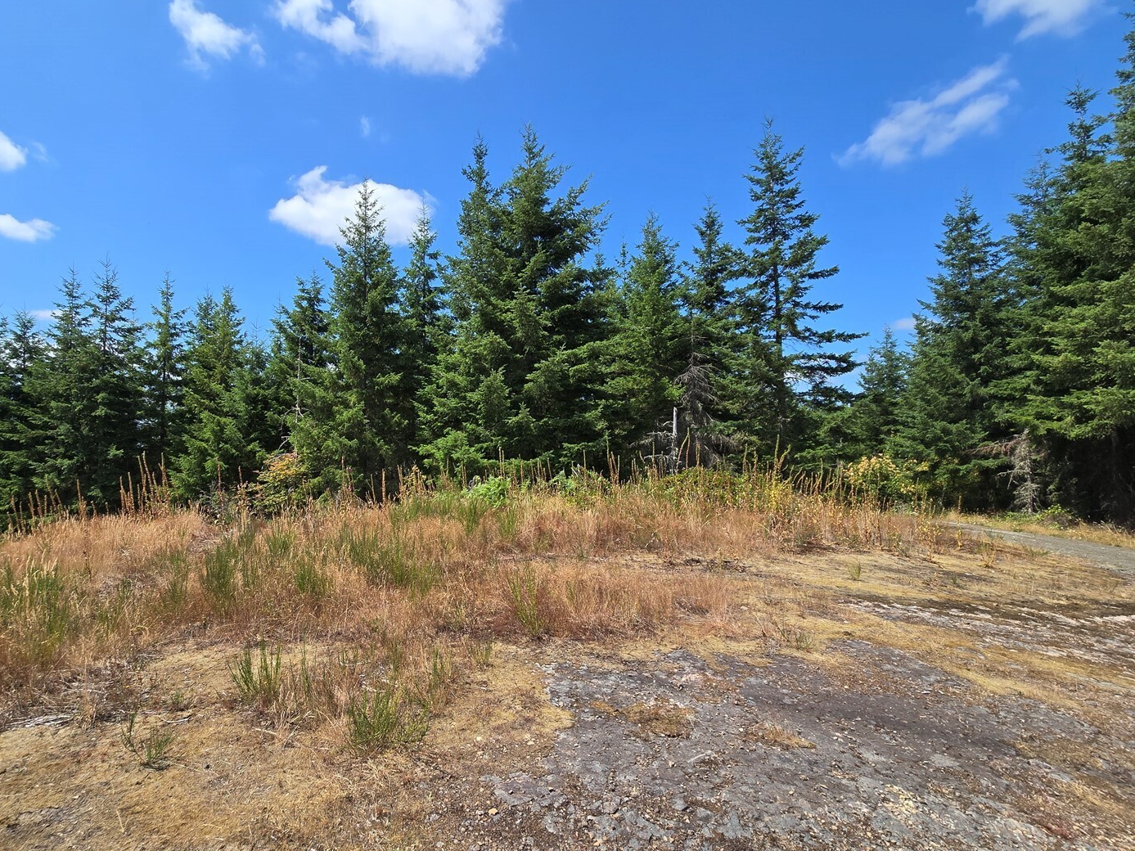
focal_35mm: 15
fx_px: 492
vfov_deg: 81.7
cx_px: 488
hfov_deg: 97.5
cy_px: 415
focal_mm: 2.2
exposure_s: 1/1869
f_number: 2.2
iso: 50
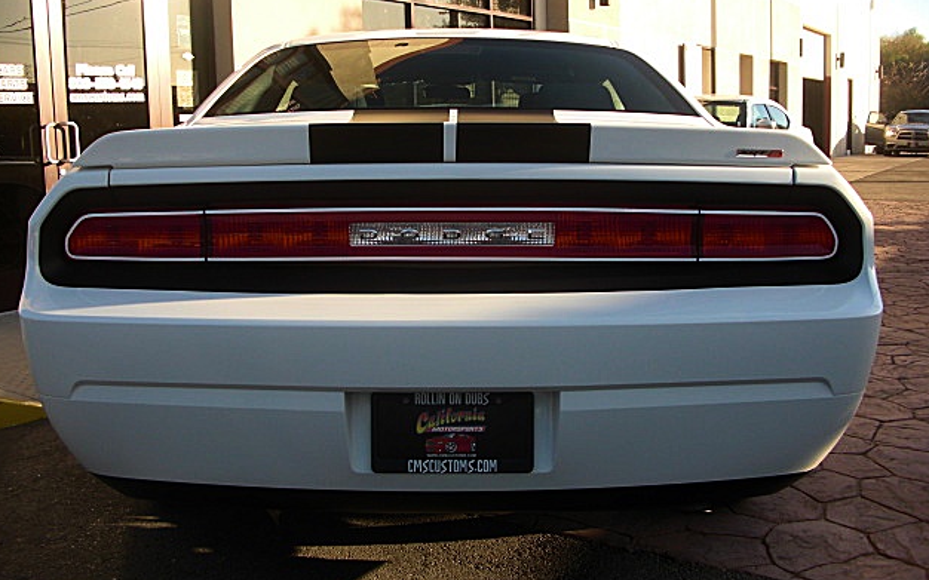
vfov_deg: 32.7
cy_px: 264
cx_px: 467
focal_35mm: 39
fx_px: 987
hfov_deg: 50.4
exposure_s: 1/320
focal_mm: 6.3
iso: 50
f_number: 2.8
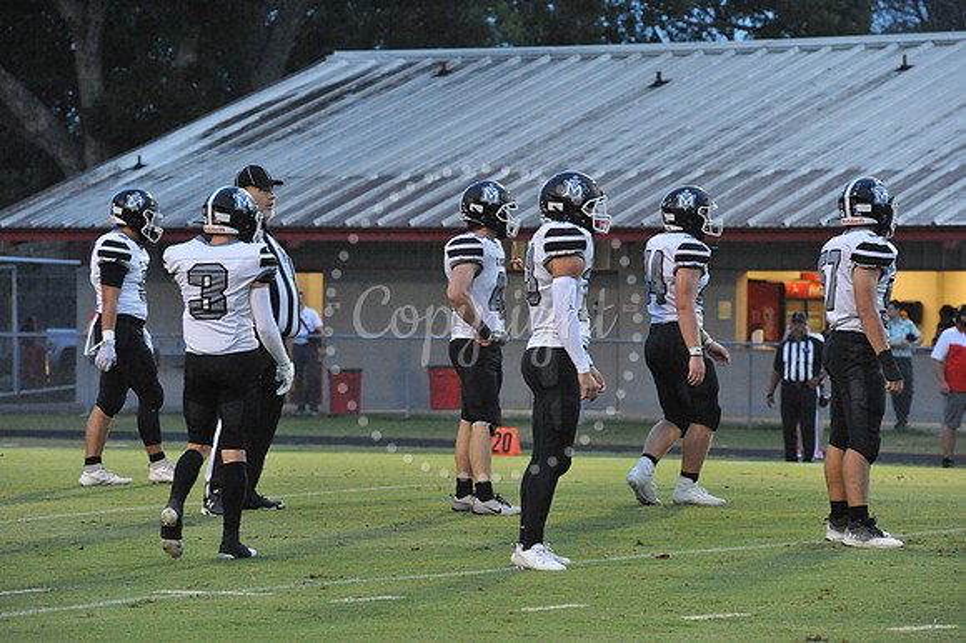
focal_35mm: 200
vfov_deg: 6.9
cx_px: 483
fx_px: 5363
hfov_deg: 10.3
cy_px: 322
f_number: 7.1
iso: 6400
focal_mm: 200
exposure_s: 1/250
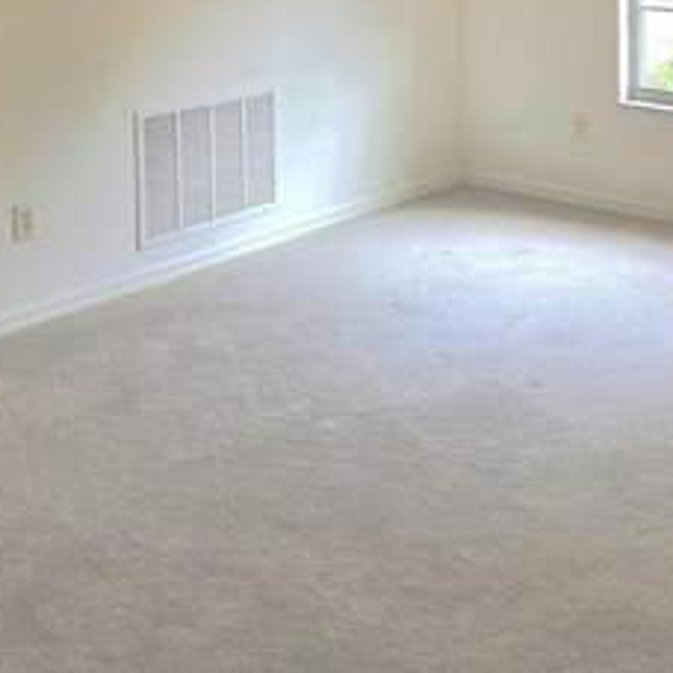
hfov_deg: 29.1
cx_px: 570
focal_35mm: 57
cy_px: -32
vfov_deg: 27.9
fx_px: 1254
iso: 25
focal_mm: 5.4
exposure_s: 1/342
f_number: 1.8
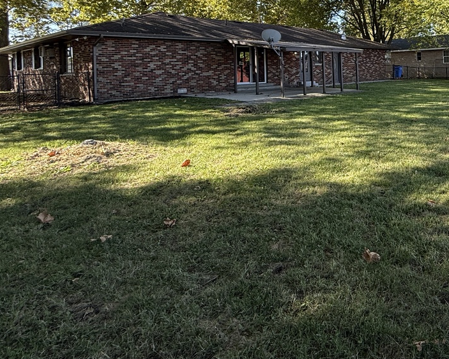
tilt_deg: +0.4
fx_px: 372
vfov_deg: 48.4
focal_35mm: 28
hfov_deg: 56.5
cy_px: 69
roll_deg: +1.5
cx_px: 374
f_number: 2.2
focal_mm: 2.22
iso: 64
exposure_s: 1/353
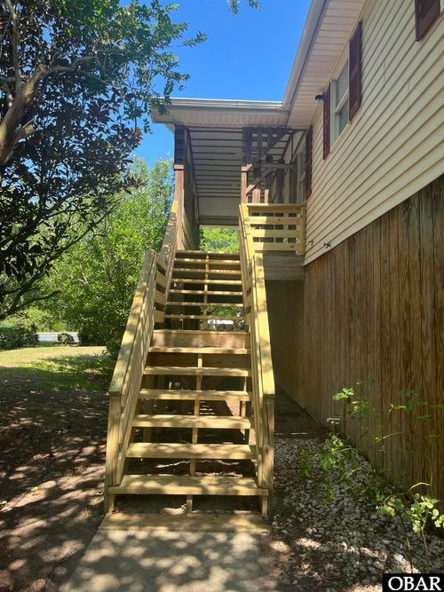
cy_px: 296
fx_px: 445
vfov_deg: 67.3
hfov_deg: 53.0
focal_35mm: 26
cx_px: 222
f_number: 1.6
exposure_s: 1/615
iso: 50
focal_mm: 5.1
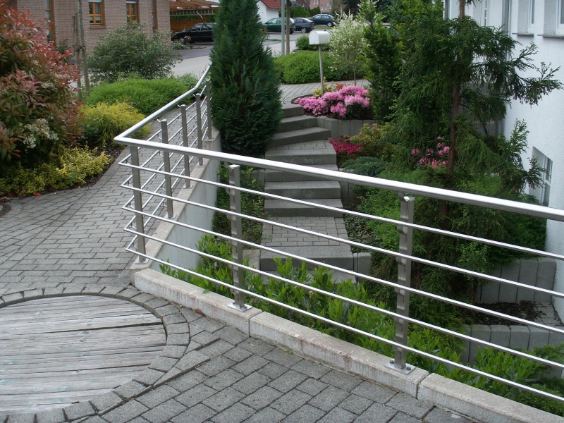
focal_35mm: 37
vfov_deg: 38.7
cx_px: 282
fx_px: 603
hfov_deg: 50.1
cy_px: 212
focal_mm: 7.7
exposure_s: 1/50
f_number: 7.1
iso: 50
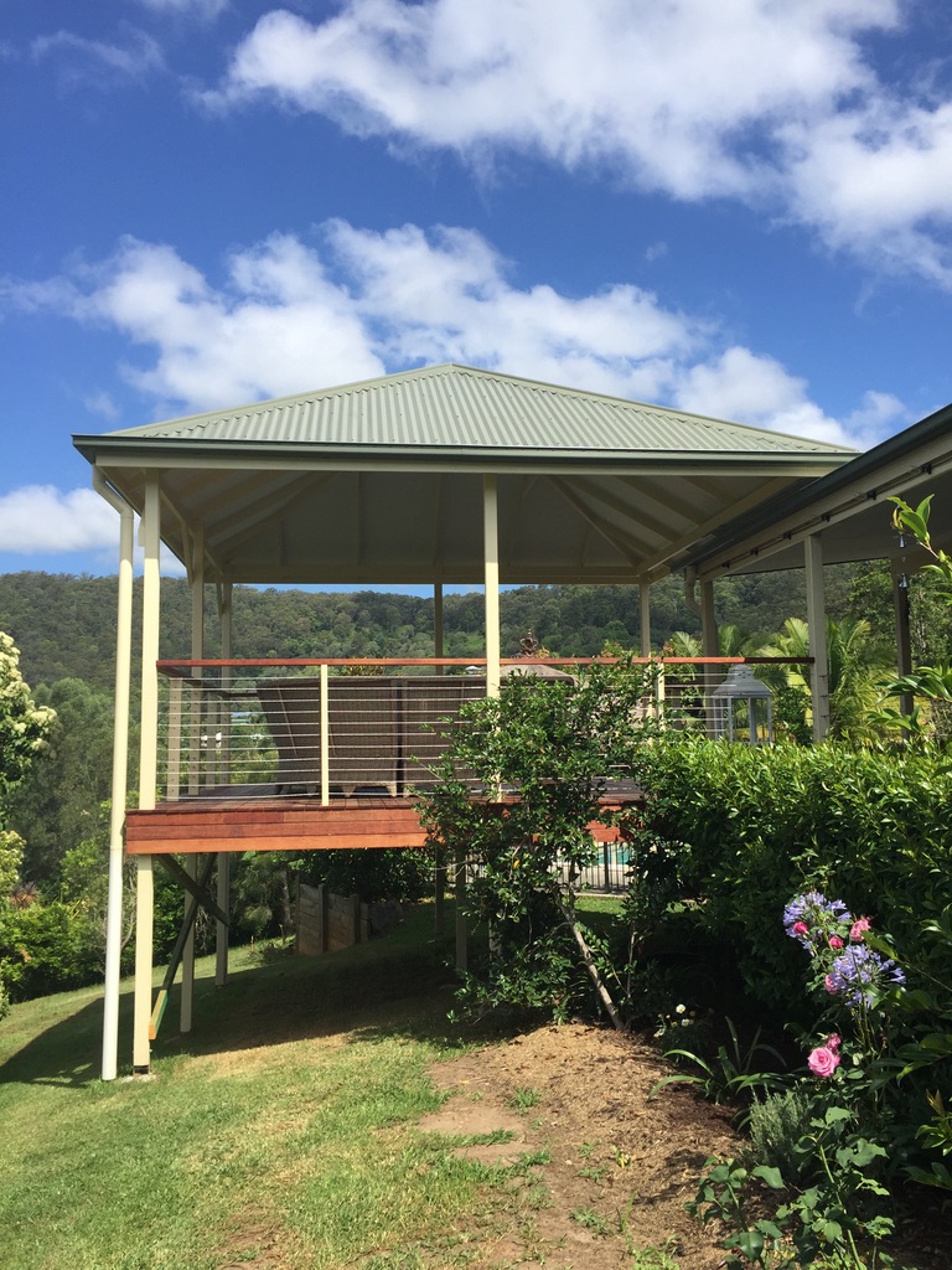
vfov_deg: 61.7
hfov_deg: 48.2
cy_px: 635
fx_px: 1063
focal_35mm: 29
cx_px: 476
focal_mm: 4.15
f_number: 2.2
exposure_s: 1/1980
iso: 32
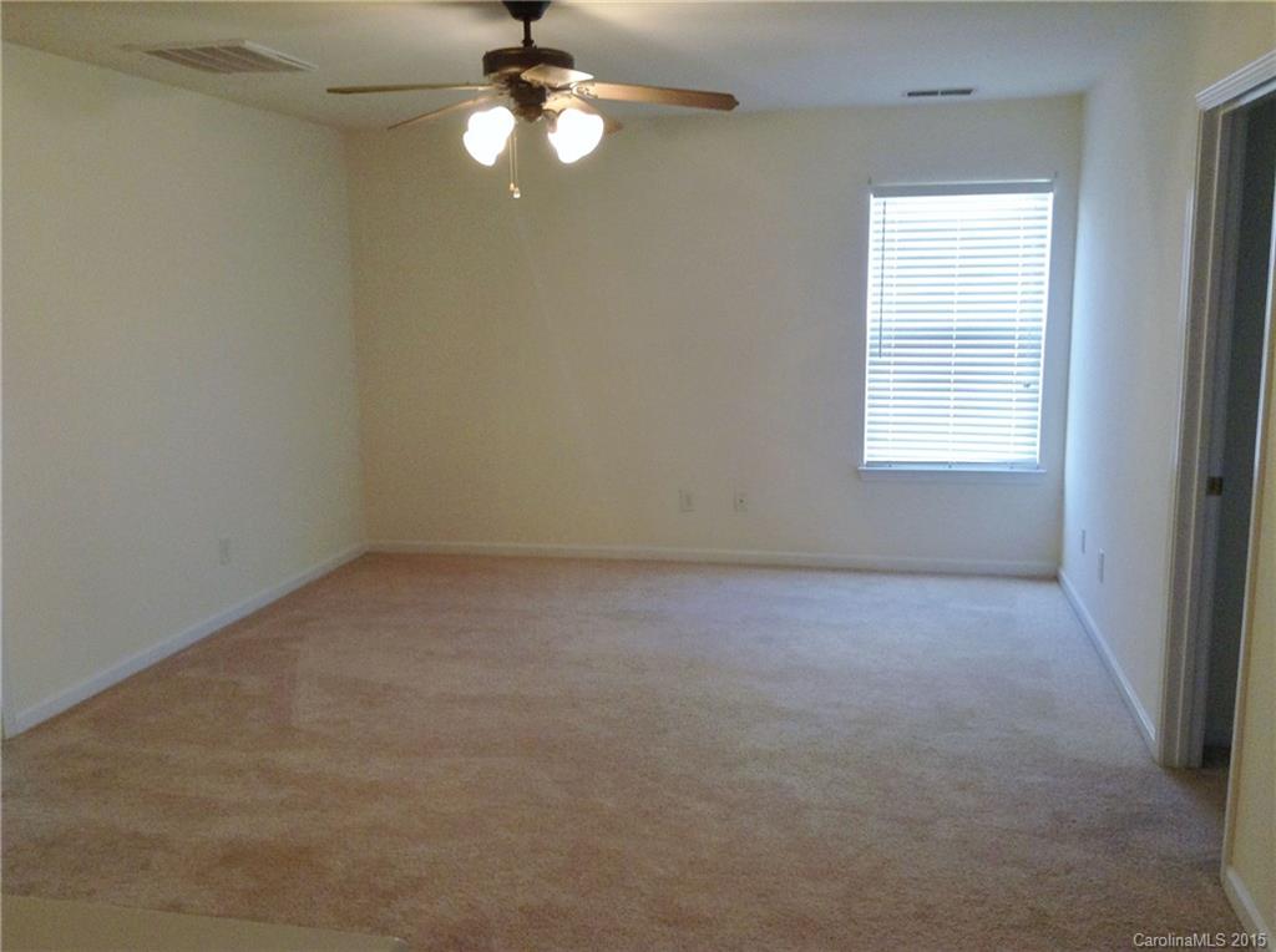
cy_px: 476
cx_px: 638
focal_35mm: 33
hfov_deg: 55.4
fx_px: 1214
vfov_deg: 42.8
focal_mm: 3.3
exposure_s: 1/24
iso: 64
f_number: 2.4
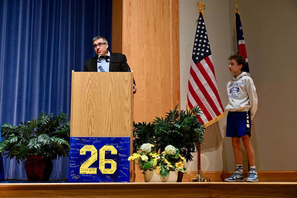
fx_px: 421
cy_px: 99
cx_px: 148
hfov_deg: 38.9
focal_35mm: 51
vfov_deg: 26.5
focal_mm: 51
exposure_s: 1/60
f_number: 5.6
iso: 3600
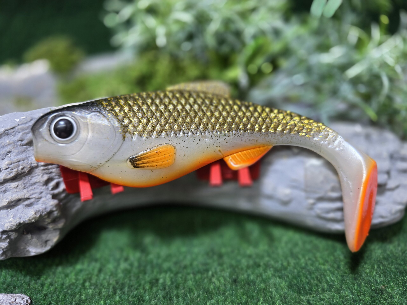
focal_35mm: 23
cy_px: 152
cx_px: 204
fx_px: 270
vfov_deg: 58.9
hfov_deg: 73.9
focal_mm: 6.3
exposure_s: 1/100
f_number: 1.7
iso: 80
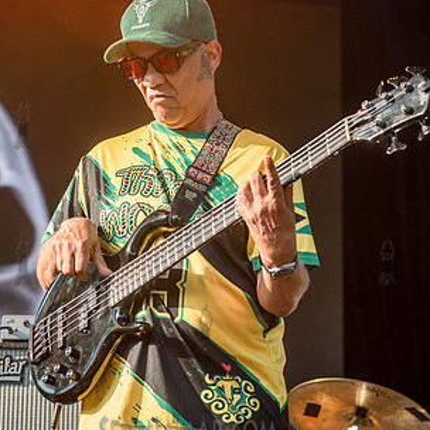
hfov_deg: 14.5
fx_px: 1686
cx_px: 204
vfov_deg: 14.5
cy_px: 192
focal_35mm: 120
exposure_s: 1/640
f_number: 4.5
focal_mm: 69
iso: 400
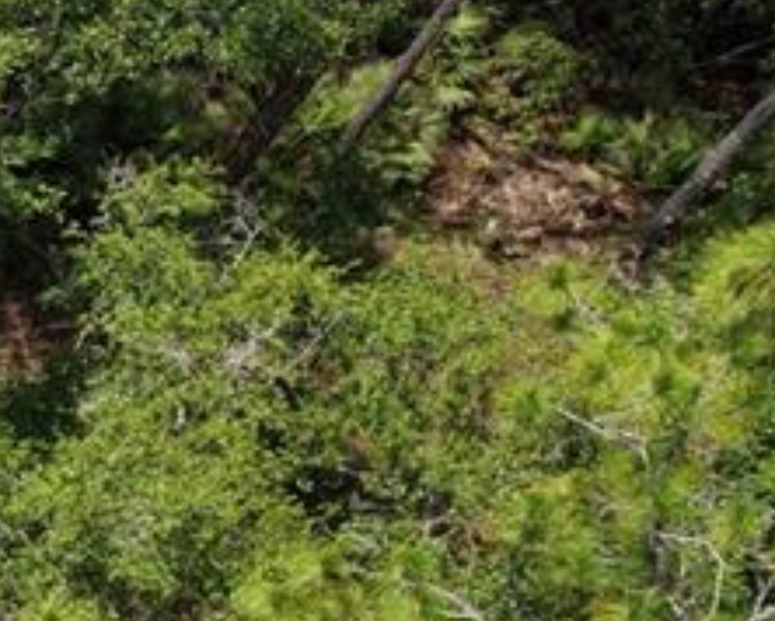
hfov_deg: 13.7
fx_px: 2479
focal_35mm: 108
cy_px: 673
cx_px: -988
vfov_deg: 14.0
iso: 100
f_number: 1.8
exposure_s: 1/250
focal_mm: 8.67
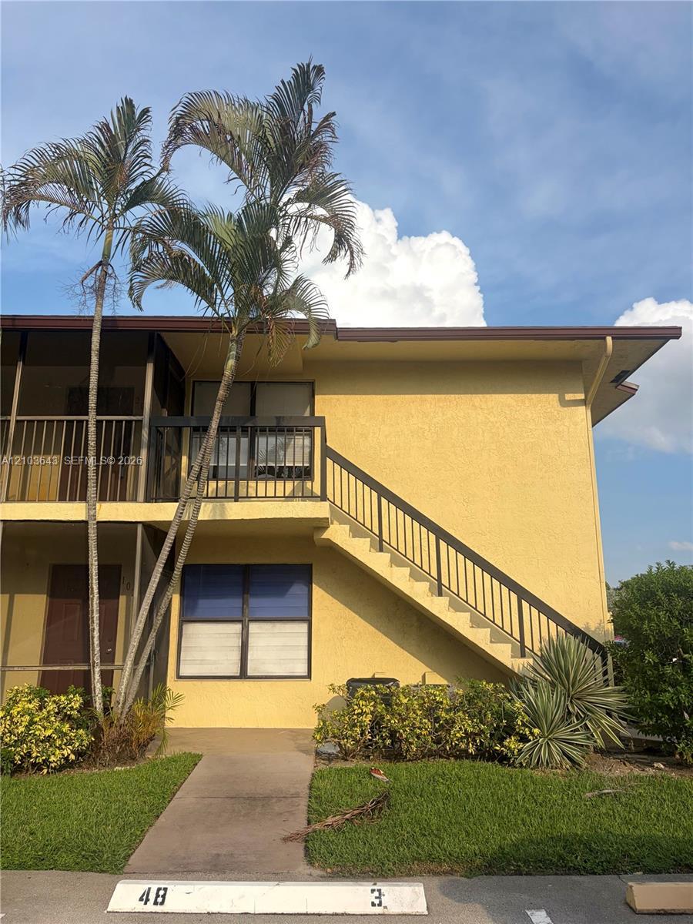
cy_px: 462
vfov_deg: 67.3
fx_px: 694
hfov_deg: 53.1
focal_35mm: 26
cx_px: 346
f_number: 1.6
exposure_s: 1/5348
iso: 64
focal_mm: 5.96
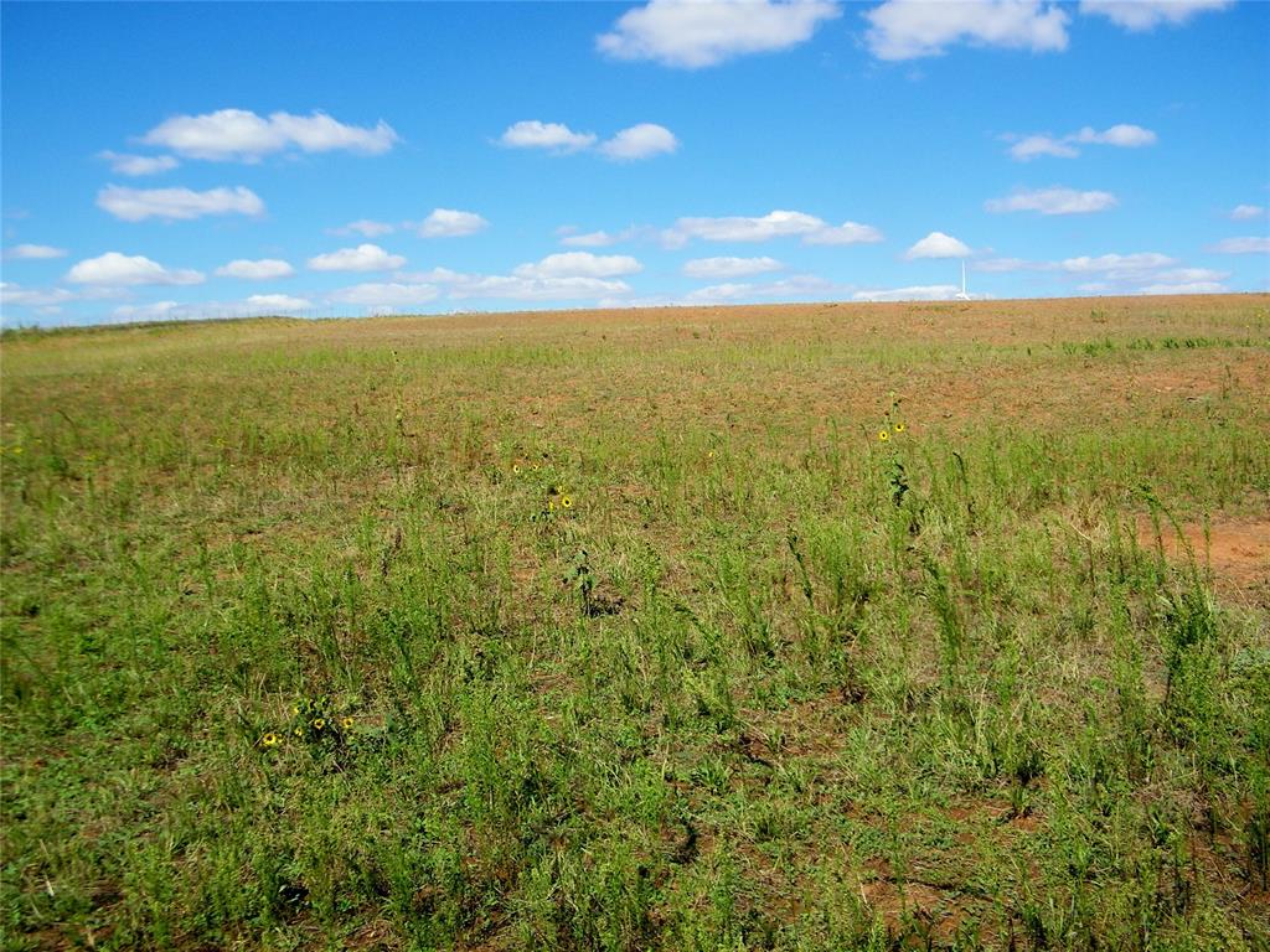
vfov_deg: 41.8
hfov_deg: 54.0
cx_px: 635
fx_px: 1247
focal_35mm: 34
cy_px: 476
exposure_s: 1/250
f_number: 7.2
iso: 80
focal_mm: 6
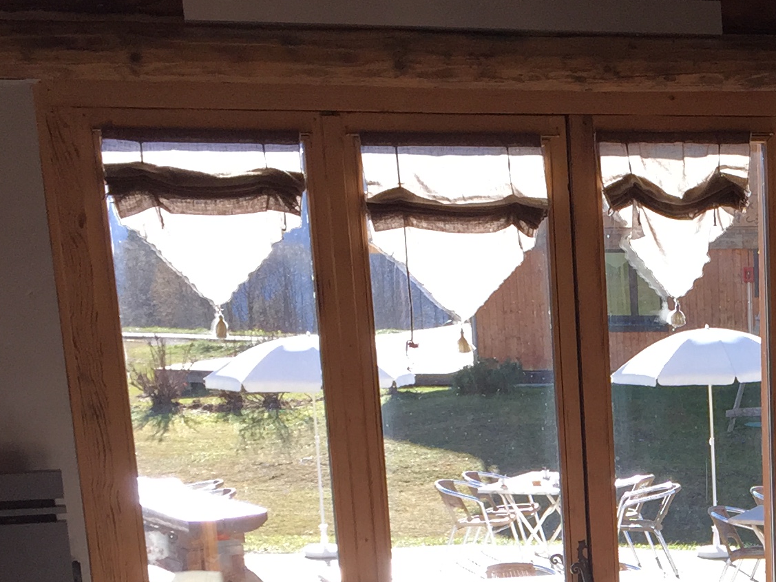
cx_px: 854
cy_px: 747
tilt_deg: -15.8
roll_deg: +0.6
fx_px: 1883
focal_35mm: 84
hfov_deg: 22.0
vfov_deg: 16.6
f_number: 2.2
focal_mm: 4.15
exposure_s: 1/350
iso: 32
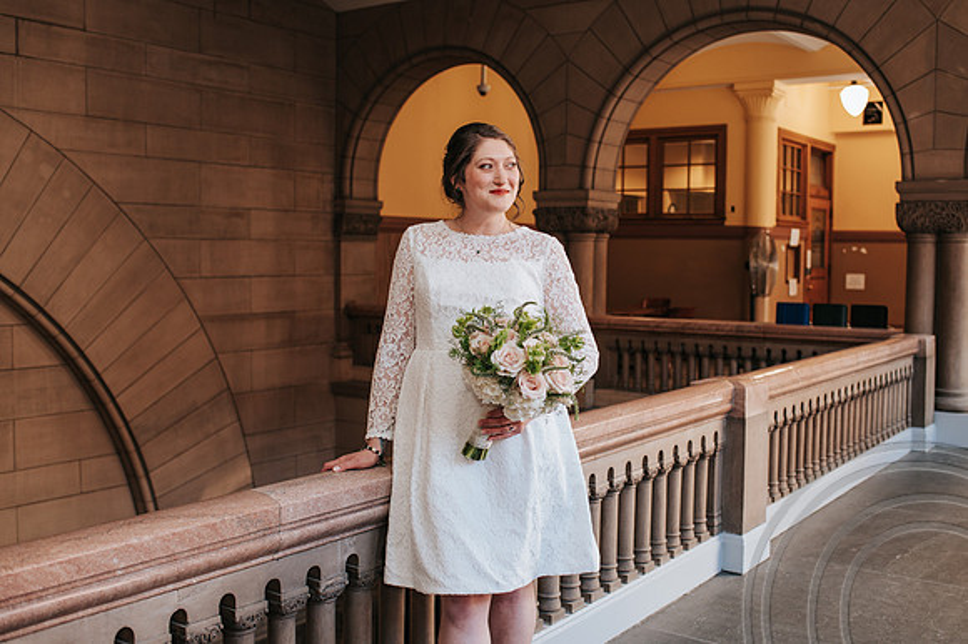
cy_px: 322
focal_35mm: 38
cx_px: 516
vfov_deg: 34.9
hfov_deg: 50.5
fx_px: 1026
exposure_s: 1/200
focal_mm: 35
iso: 800
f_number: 2.8
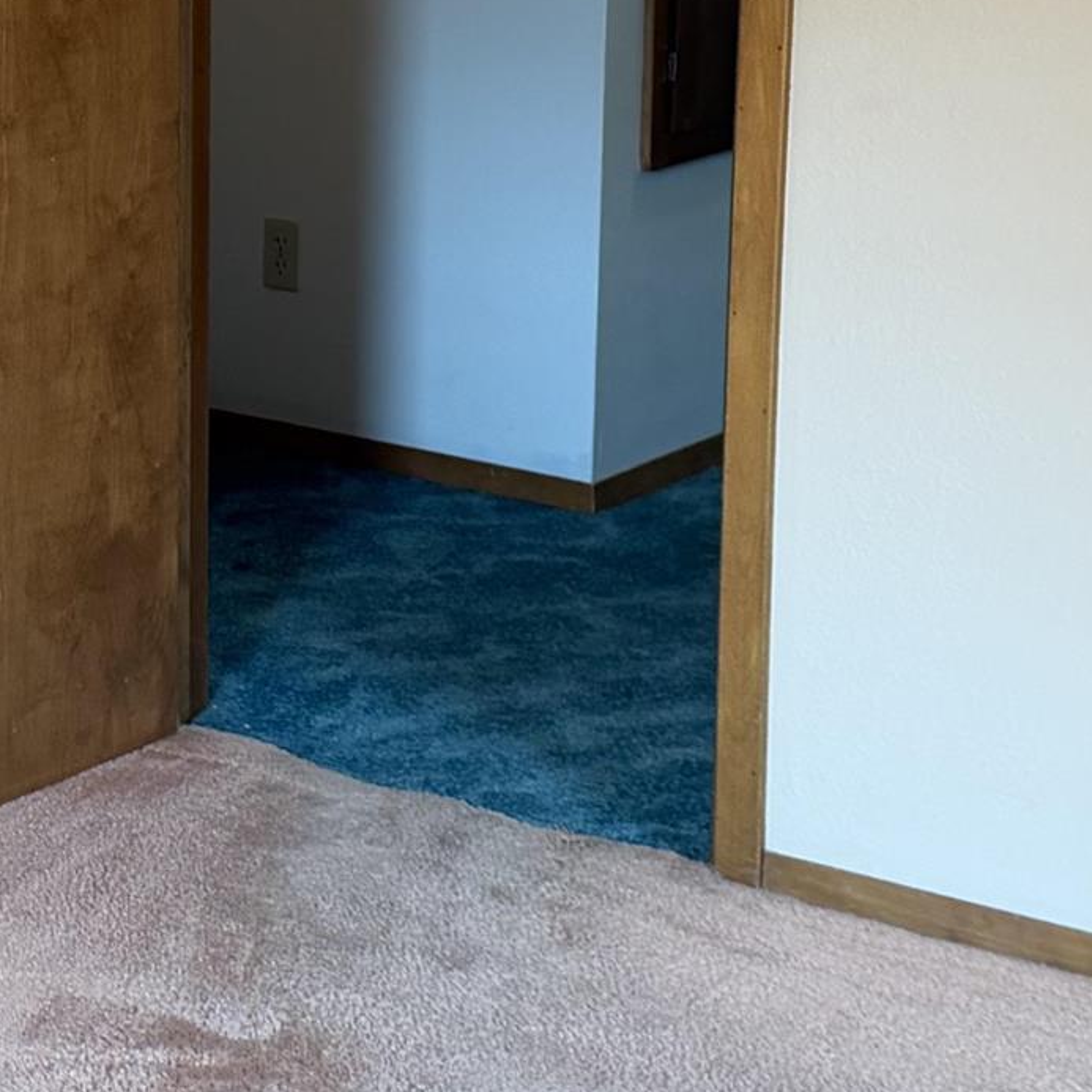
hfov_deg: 18.3
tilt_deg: -10.0
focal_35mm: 94
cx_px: 164
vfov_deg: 18.3
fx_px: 3355
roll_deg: +0.7
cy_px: 216
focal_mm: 6.76
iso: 160
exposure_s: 1/120
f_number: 1.78
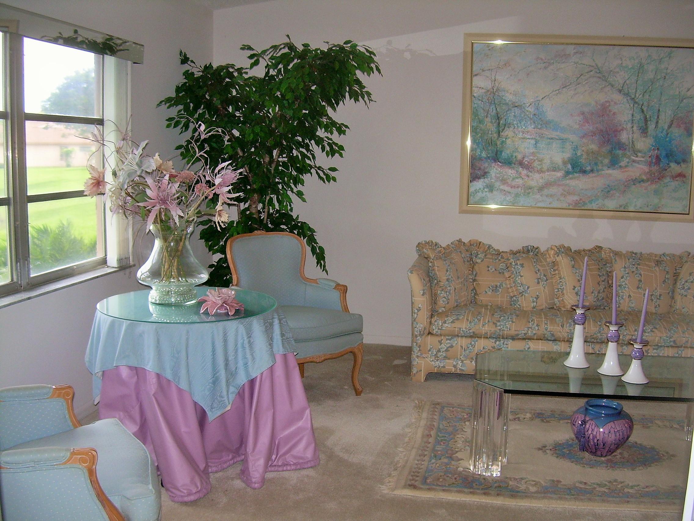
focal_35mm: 38
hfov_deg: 49.0
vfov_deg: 37.7
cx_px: 347
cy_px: 260
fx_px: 762
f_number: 2.8
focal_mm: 6.3
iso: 59
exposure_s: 1/60
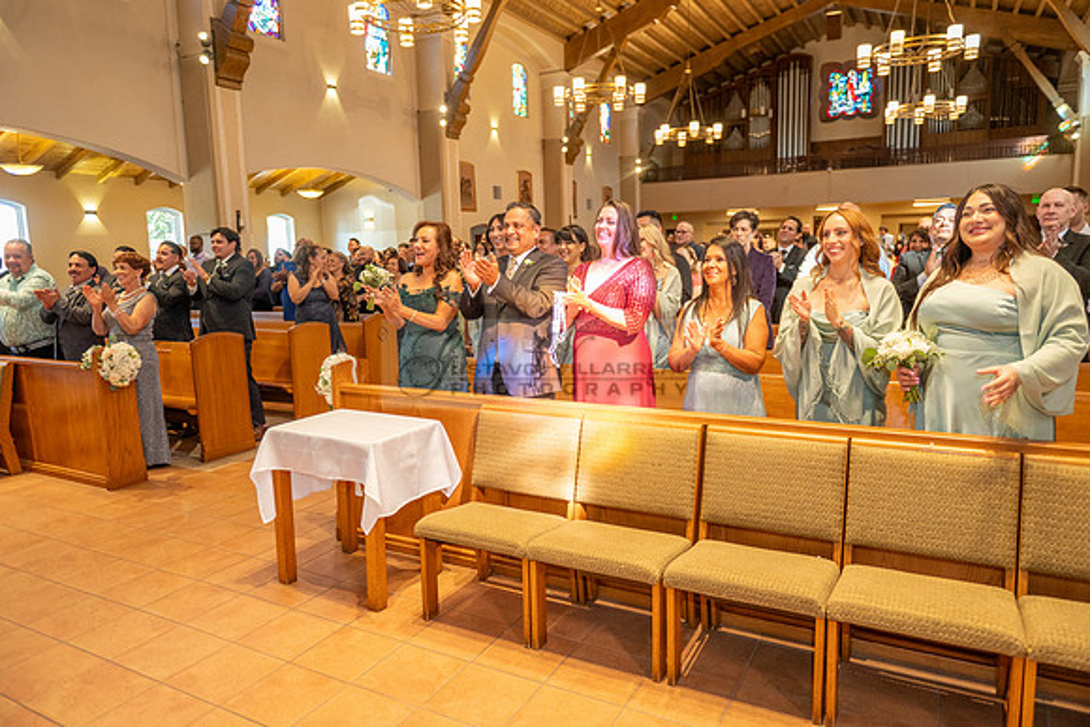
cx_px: 545
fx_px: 727
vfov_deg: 53.2
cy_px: 364
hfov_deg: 73.7
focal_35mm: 24
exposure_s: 1/160
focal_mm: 24
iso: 1600
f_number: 2.8
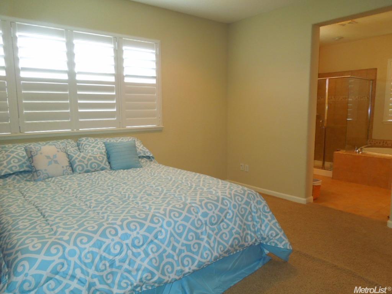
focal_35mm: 25
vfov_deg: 54.9
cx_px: 196
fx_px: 283
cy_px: 147
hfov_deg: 69.4
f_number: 3.3
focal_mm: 4.5
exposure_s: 1/40
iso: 360
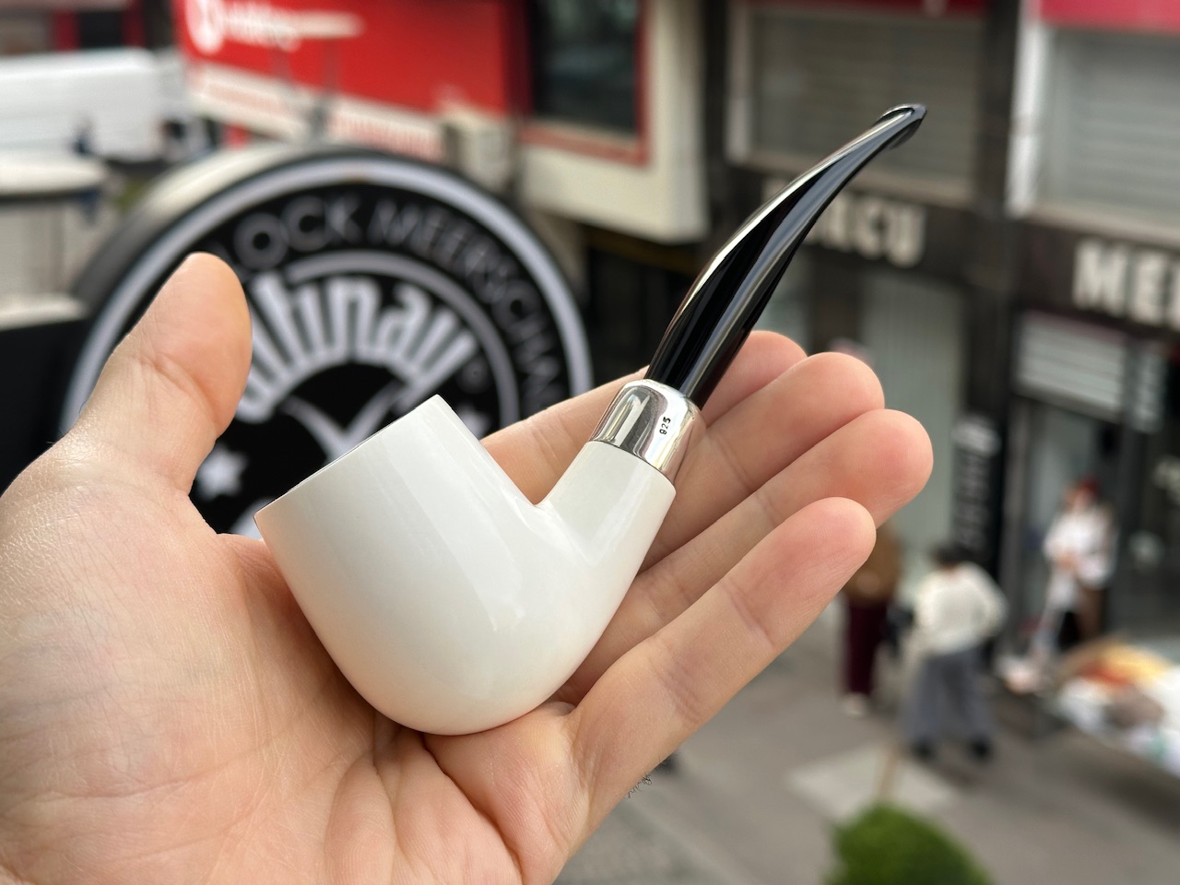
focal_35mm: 48
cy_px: 442
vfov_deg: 30.3
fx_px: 1636
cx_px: 590
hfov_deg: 39.7
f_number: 1.78
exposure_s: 1/383
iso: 64
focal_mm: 6.86
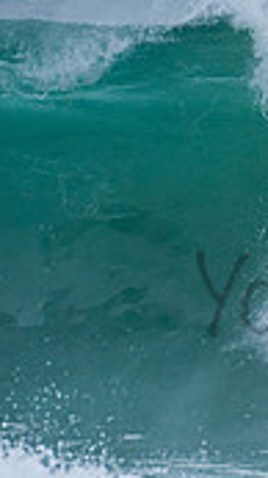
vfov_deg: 1.2
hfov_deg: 0.7
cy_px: 269
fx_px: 22302
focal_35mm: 1761
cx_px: 481
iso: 280
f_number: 5.6
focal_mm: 500
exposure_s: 1/1000
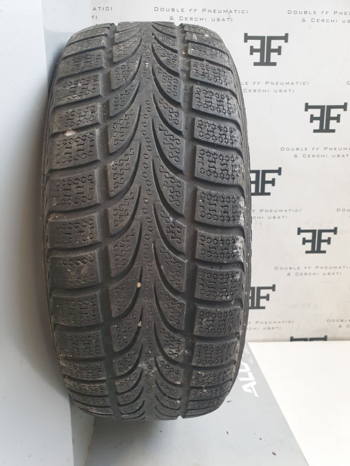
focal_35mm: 26
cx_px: 175
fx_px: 351
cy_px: 233
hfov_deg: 53.1
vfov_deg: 67.3
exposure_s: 1/50
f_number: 2.4
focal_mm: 4.3
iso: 200
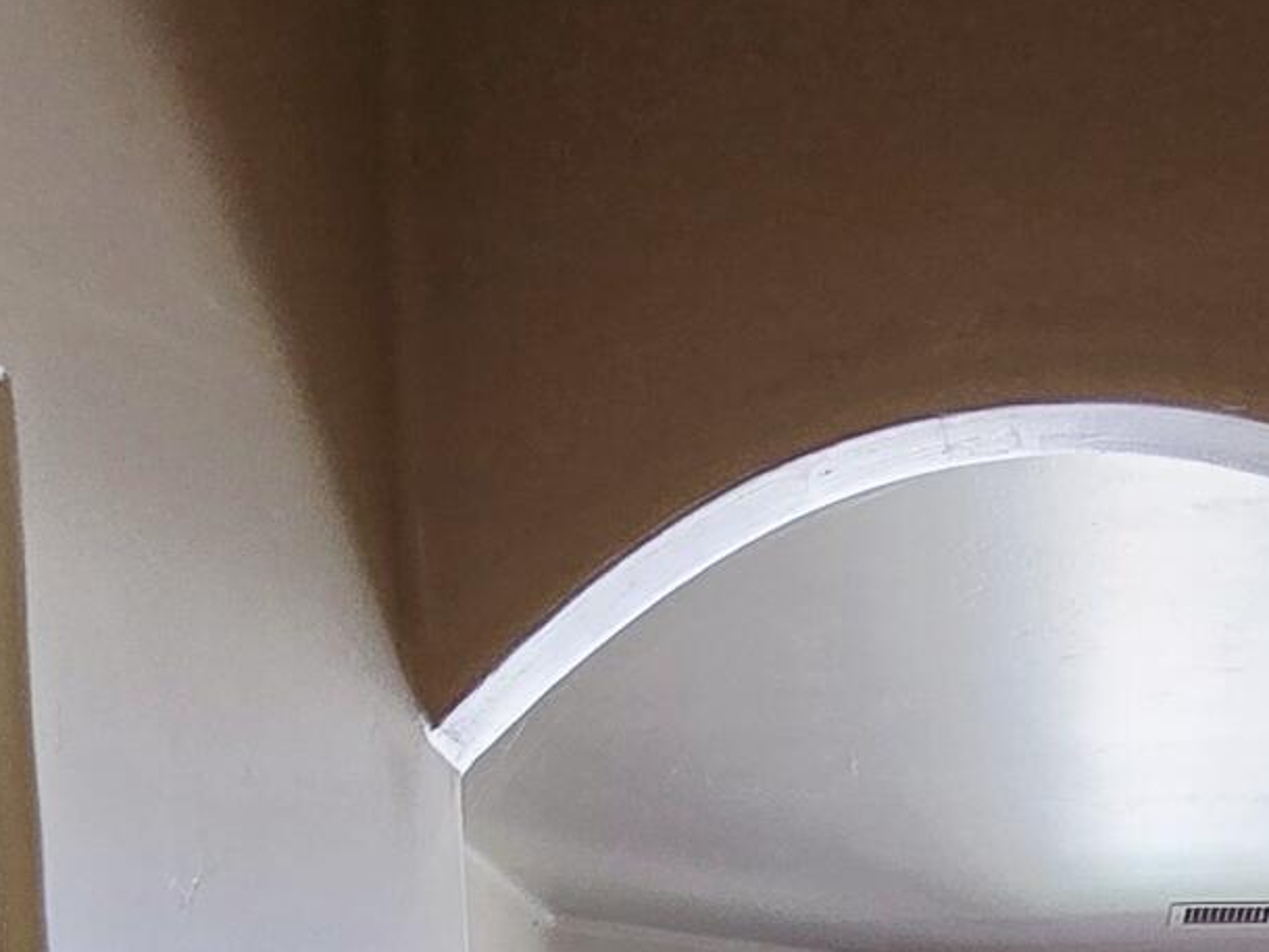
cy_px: 1667
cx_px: 1050
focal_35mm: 64
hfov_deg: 29.4
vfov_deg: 18.4
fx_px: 2347
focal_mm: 2.2
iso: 125
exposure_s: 1/60.2
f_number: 2.2
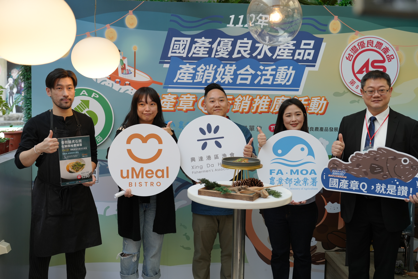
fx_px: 511
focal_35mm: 44
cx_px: 209
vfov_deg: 30.5
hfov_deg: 44.5
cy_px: 140
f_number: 4
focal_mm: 44
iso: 320
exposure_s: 1/160
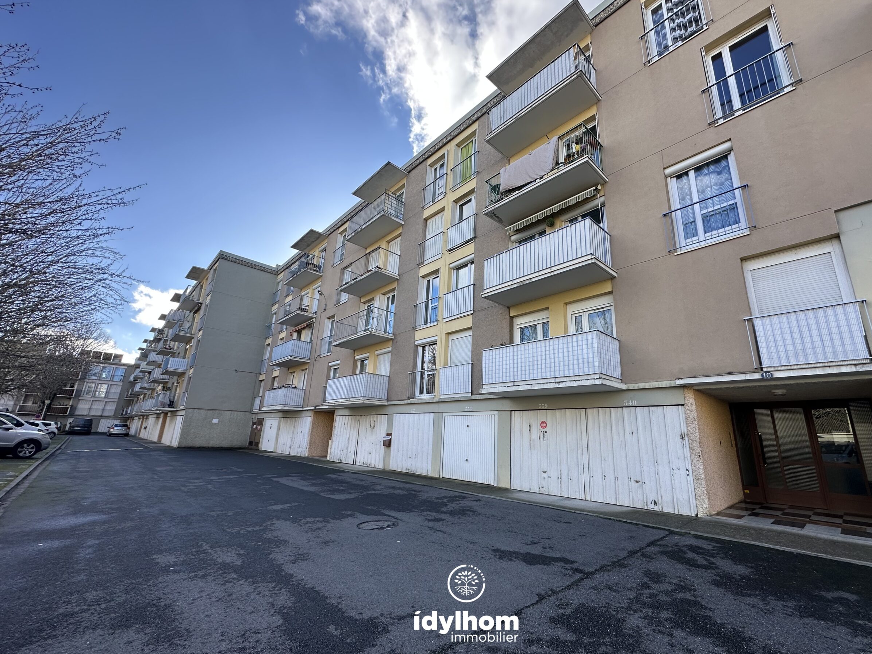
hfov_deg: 98.0
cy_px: 330
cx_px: 467
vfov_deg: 81.7
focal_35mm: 15
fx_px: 378
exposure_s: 1/550
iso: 40
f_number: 2.2
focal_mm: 2.22
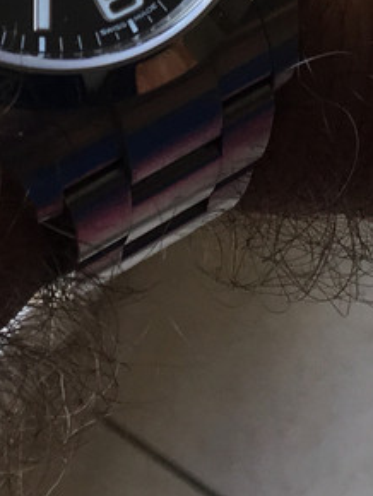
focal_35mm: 114
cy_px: -77
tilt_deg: -68.6
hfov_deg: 12.9
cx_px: 47
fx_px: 1635
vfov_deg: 16.6
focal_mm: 3.3
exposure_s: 1/100
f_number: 2.4
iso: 40
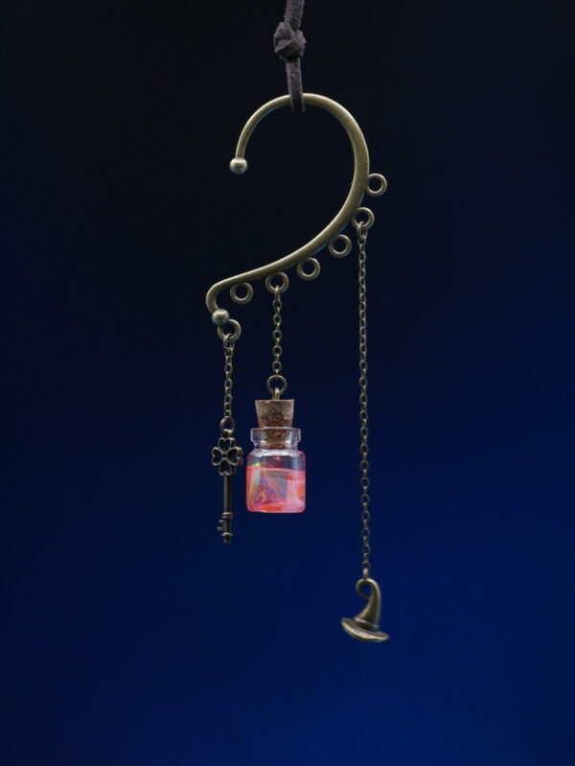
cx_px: 288
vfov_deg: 32.2
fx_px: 1328
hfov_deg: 24.4
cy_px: 383
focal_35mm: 60
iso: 800
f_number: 6.3
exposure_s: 1/60
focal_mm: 30
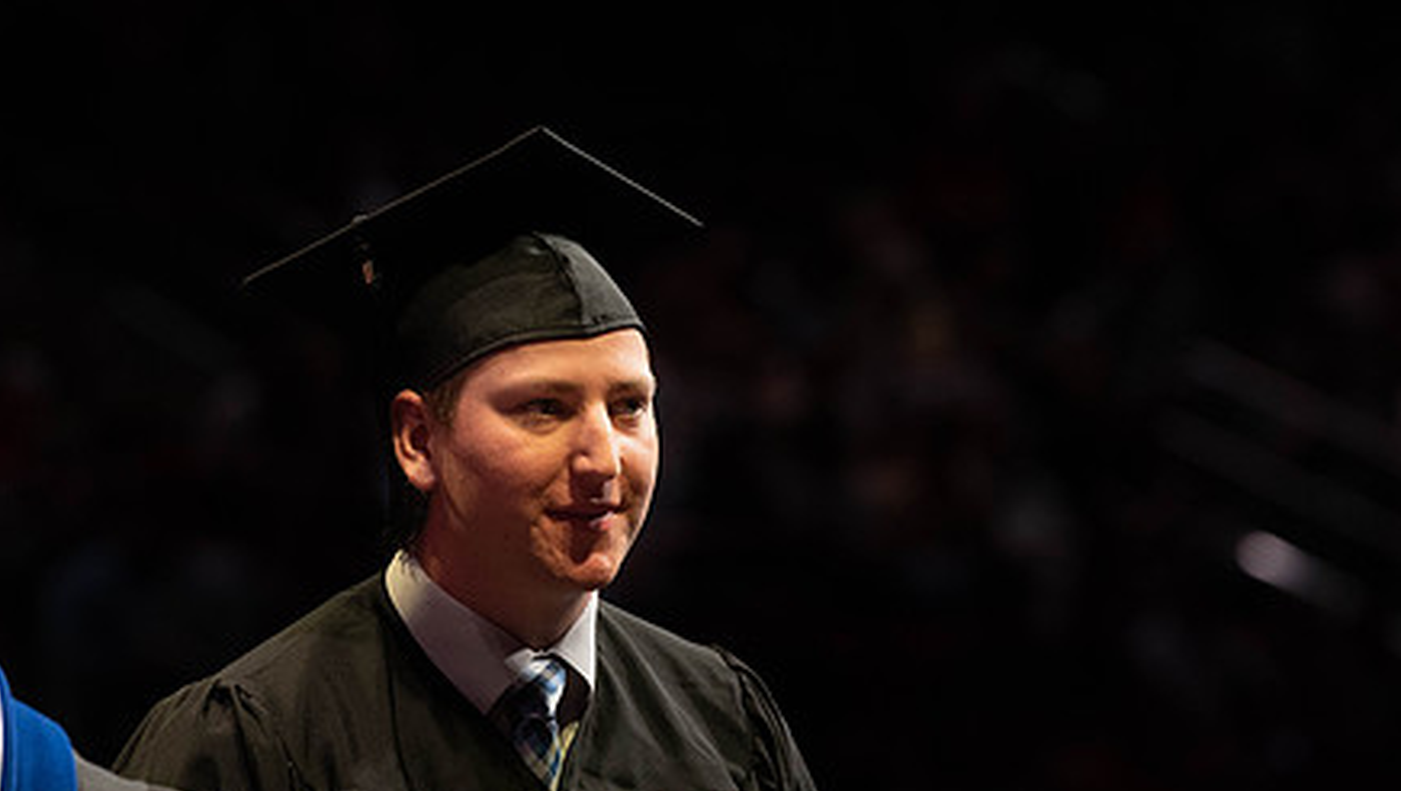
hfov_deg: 7.7
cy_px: 581
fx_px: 10409
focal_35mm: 280
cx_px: 650
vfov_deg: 4.3
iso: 1600
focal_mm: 175
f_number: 4.5
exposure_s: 1/320
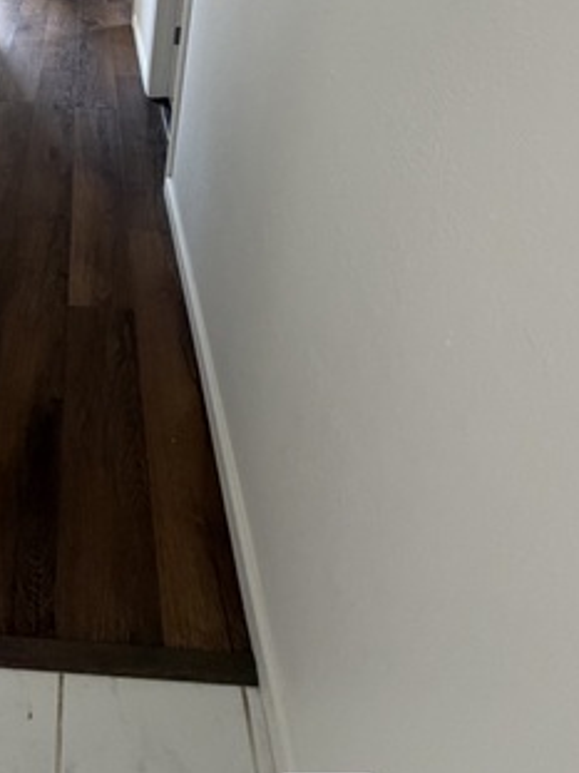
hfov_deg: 42.8
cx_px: 57
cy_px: 43
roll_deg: -2.4
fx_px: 670
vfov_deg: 51.2
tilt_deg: -21.4
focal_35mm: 30
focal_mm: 2.22
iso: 320
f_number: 2.2
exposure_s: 1/60
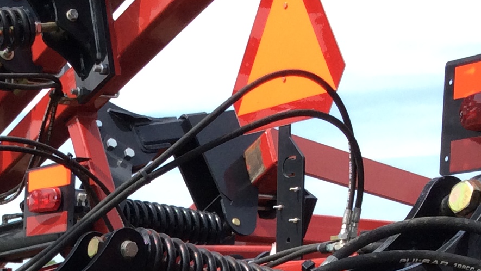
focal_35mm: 102
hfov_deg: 20.6
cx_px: 69
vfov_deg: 11.2
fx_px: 1301
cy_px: 454
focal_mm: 3.3
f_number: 2.4
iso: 32
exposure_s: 1/829
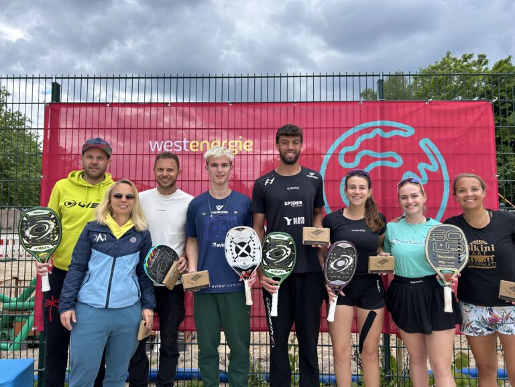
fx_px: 387
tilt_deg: +3.8
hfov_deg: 67.3
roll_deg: +0.2
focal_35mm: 26
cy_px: 194
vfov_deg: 53.1
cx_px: 258
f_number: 1.5
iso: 50
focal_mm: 5.7
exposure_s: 1/965
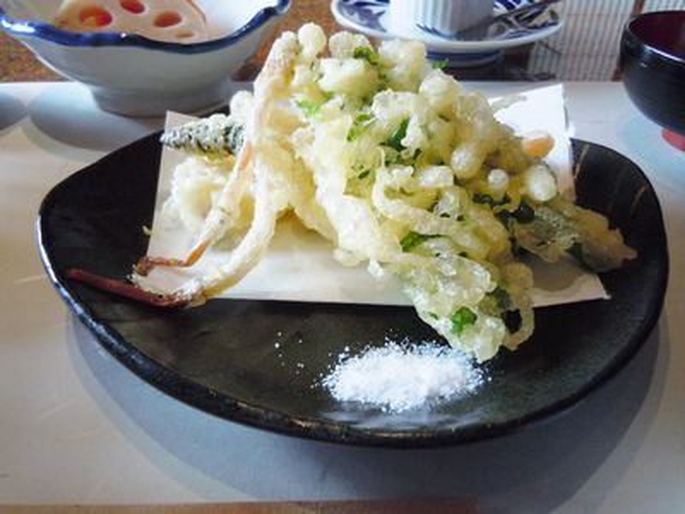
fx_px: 554
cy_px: 257
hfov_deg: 63.4
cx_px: 342
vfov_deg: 49.7
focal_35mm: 28
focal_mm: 5
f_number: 3.7
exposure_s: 1/60
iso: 400
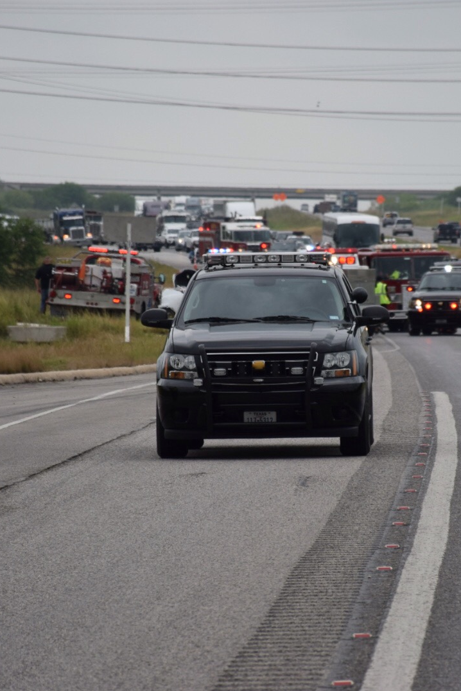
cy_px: 346
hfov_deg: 4.3
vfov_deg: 6.5
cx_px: 296
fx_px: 6069
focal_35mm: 316
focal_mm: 140
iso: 400
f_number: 5.6
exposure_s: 1/1600
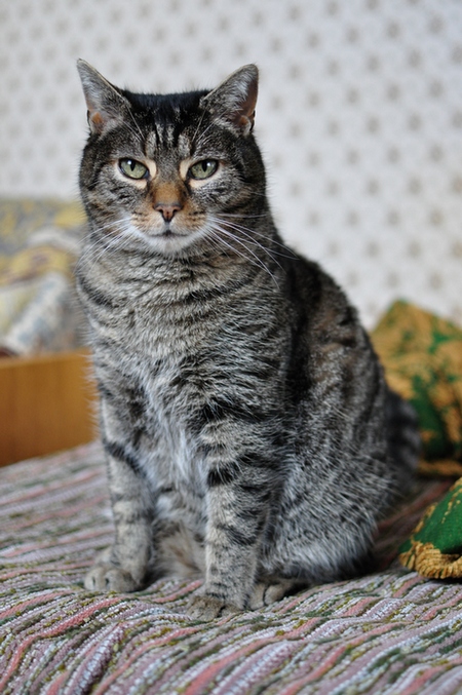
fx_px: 1013
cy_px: 348
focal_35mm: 52
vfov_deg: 37.9
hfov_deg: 25.7
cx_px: 231
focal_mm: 35
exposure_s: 1/125
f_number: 2.2
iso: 800
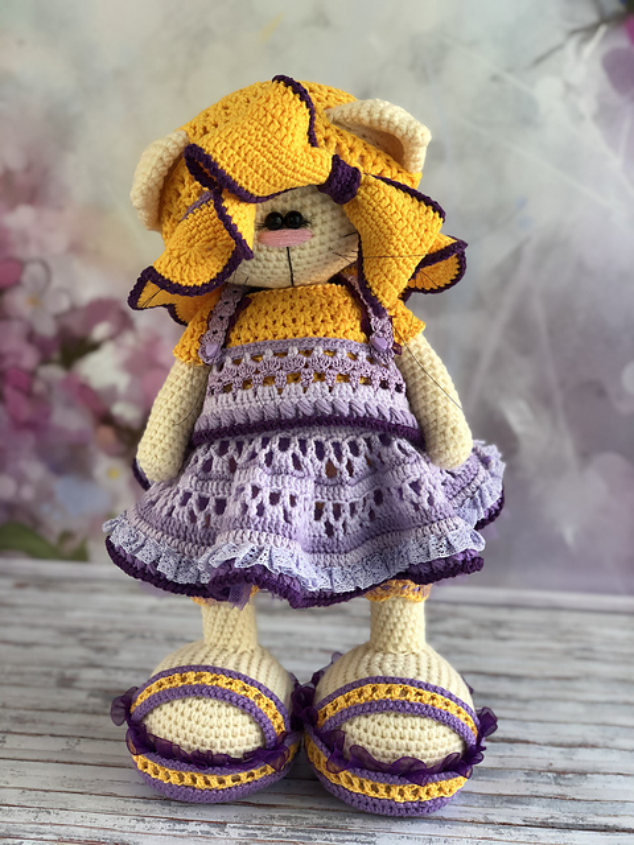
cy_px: 422
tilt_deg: -14.6
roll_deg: -3.3
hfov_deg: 28.0
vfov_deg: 36.8
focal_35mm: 52
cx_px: 317
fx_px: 1270
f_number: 2.4
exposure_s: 1/60
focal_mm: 6
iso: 50
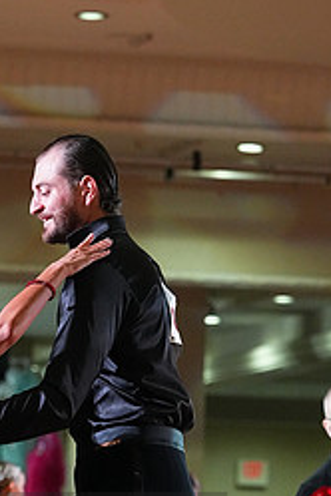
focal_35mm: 340
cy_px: 560
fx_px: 4689
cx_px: -47
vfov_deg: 6.0
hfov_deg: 4.0
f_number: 5
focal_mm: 146
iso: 8000
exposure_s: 1/400
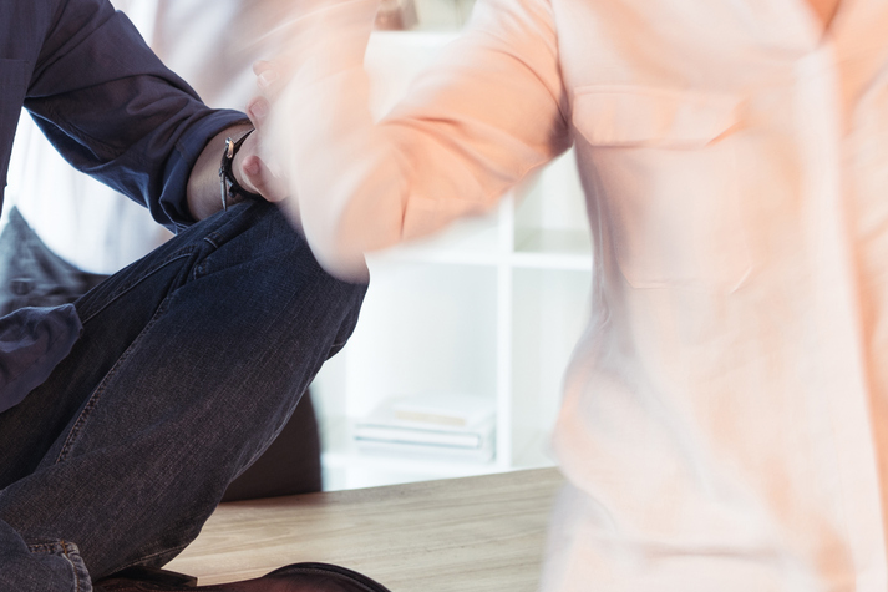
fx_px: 2934
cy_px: 36
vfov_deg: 11.4
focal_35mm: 119
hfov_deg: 16.8
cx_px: -29
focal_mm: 40
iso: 100
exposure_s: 1/15
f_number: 4
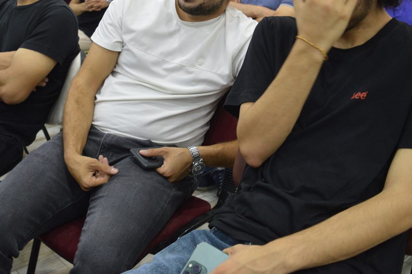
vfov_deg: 30.8
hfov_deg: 45.2
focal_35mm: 43
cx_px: 167
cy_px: 81
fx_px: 492
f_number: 3.5
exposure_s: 1/15
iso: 800
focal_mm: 18
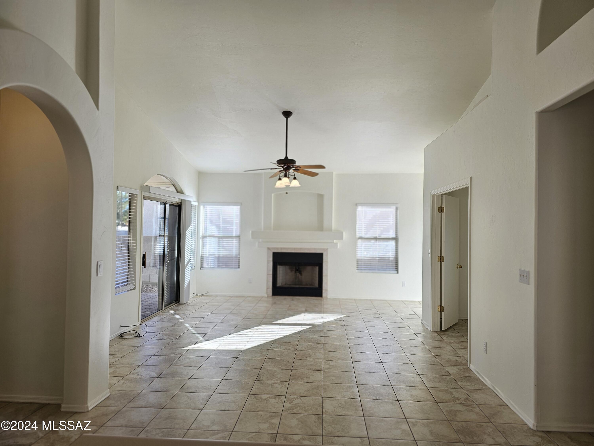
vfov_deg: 58.9
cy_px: 223
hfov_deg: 73.9
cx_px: 297
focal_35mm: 23
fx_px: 395
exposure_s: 1/120
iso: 32
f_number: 1.7
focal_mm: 6.3
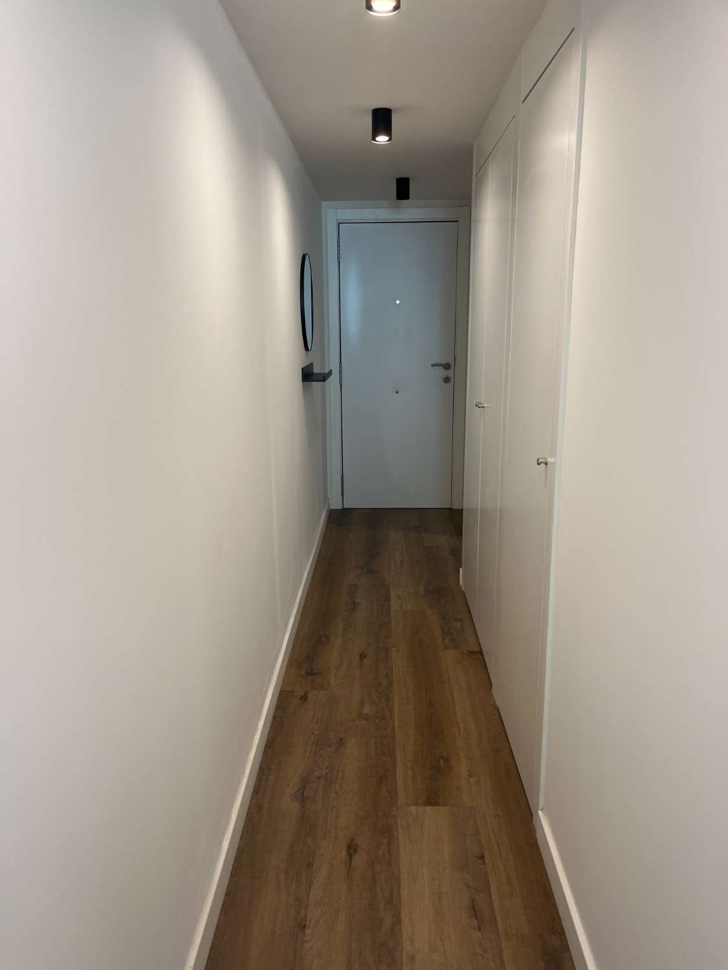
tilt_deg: -13.1
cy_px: 485
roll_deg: +0.5
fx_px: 729
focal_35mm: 26
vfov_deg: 67.3
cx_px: 364
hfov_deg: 53.1
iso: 100
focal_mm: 5.1
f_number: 1.6
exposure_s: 1/100
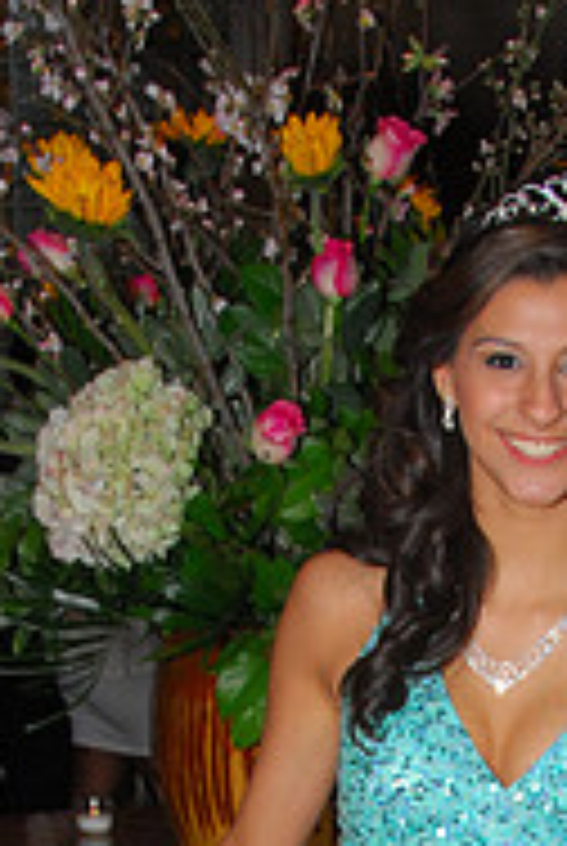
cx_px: 468
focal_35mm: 102
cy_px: 1138
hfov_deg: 13.4
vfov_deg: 18.4
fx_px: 2401
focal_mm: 22
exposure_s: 1/60
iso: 400
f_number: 5.6
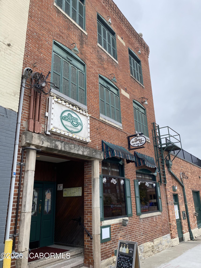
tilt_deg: +18.1
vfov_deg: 67.3
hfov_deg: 53.1
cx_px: 100
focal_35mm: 26
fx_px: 201
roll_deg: +2.9
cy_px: 134
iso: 32
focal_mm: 4.25
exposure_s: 1/391
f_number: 1.8
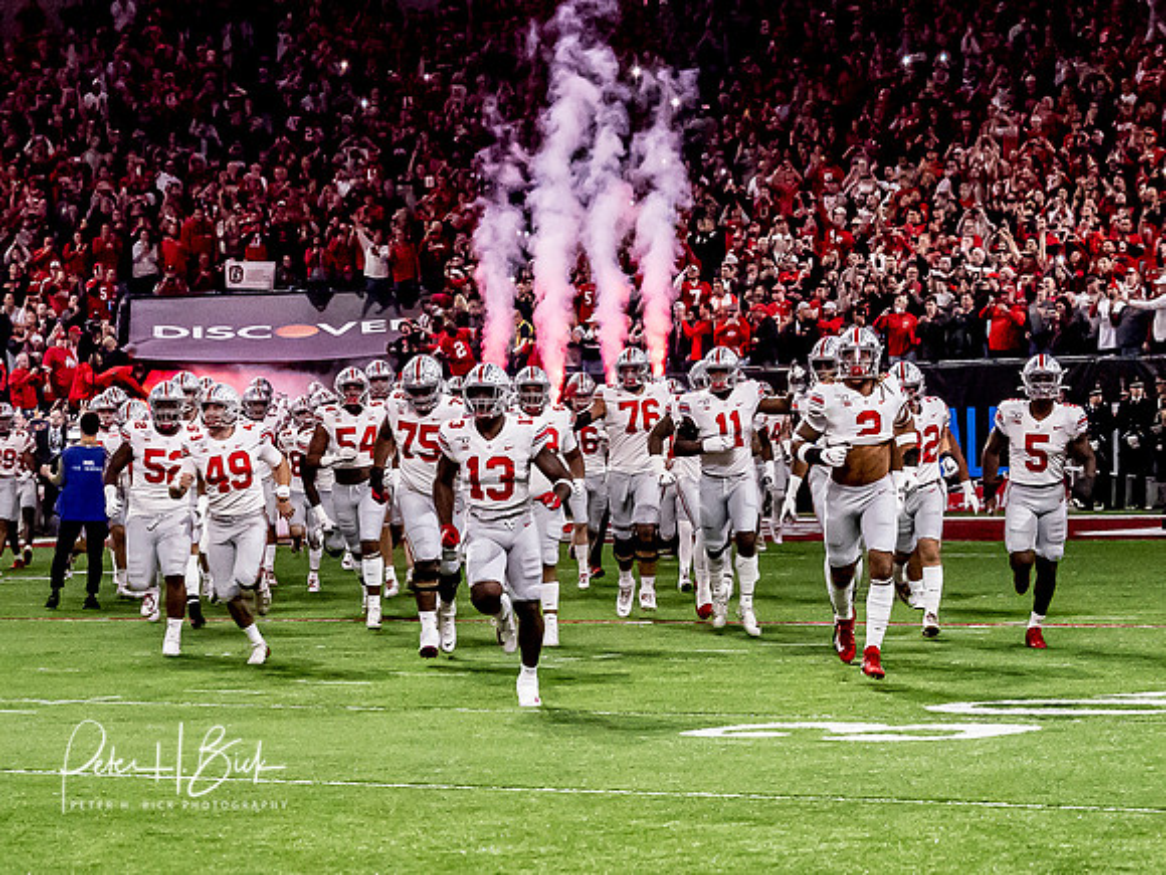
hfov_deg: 13.0
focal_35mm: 152
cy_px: 544
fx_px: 5134
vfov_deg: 9.7
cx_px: 610
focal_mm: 40
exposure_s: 1/800
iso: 5000
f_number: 2.8
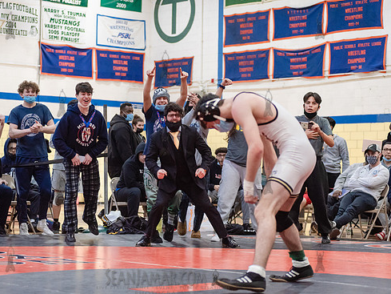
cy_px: 141
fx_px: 1051
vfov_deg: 15.9
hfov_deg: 21.1
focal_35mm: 93
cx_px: 165
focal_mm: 80
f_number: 3.5
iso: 4000
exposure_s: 1/400
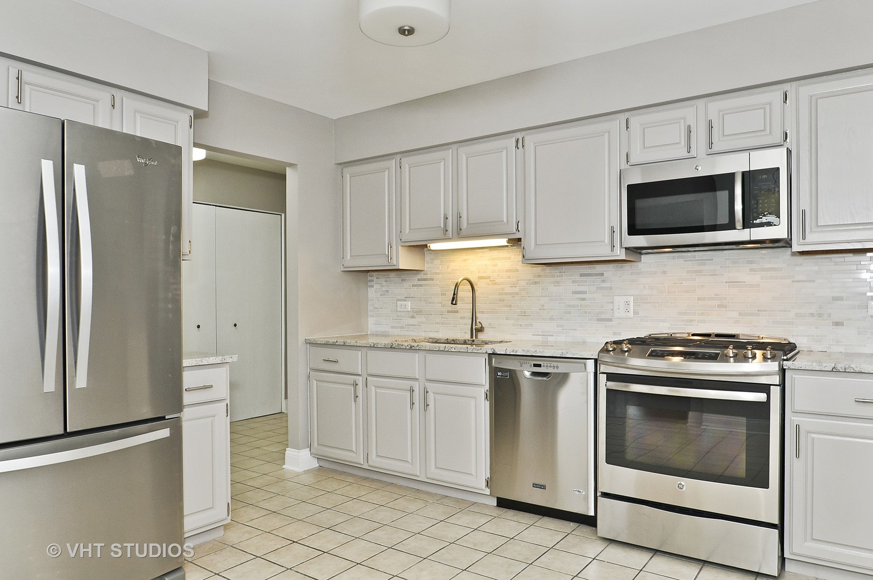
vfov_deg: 53.0
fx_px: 581
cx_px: 436
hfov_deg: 73.8
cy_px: 290
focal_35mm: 24
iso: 250
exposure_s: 1/25
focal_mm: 16
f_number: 7.1
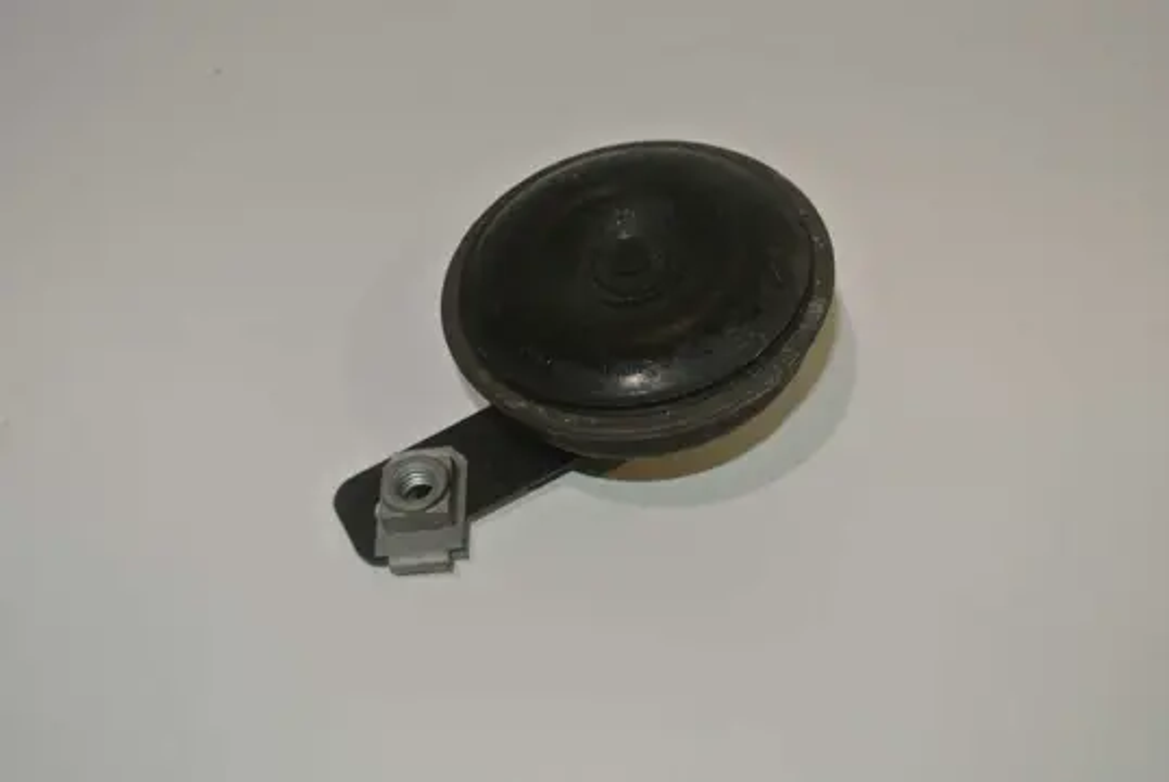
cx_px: 584
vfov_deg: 29.9
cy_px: 391
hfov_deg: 43.6
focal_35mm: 45
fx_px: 1463
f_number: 4.5
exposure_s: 1/60
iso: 200
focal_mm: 16.9
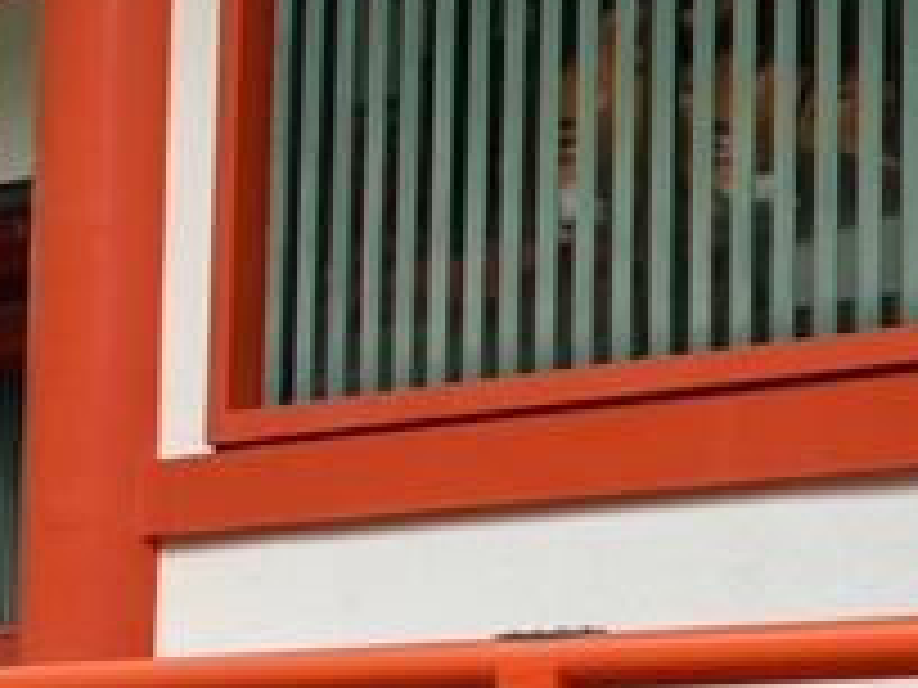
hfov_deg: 20.7
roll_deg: -1.0
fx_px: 2334
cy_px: 692
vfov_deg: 16.4
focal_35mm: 88
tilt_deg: +3.9
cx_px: 1125
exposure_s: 1/95
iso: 80
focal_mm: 3.99
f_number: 1.8
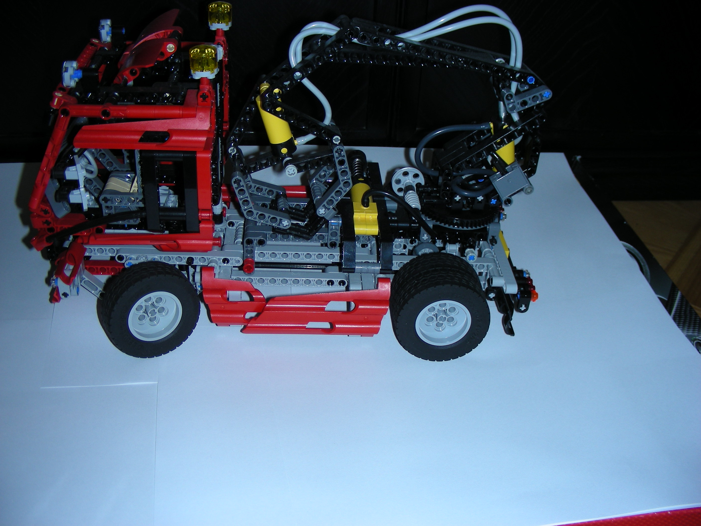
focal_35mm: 38
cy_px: 263
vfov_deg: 37.7
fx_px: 770
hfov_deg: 49.0
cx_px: 350
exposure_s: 1/60
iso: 50
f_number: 3.5
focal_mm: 6.3
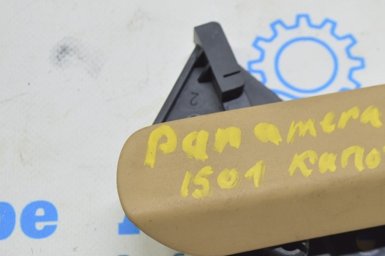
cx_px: 265
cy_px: 178
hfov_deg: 20.7
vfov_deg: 13.9
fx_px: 1047
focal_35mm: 98
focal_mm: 42
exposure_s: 1/20
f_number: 5.6
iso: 400
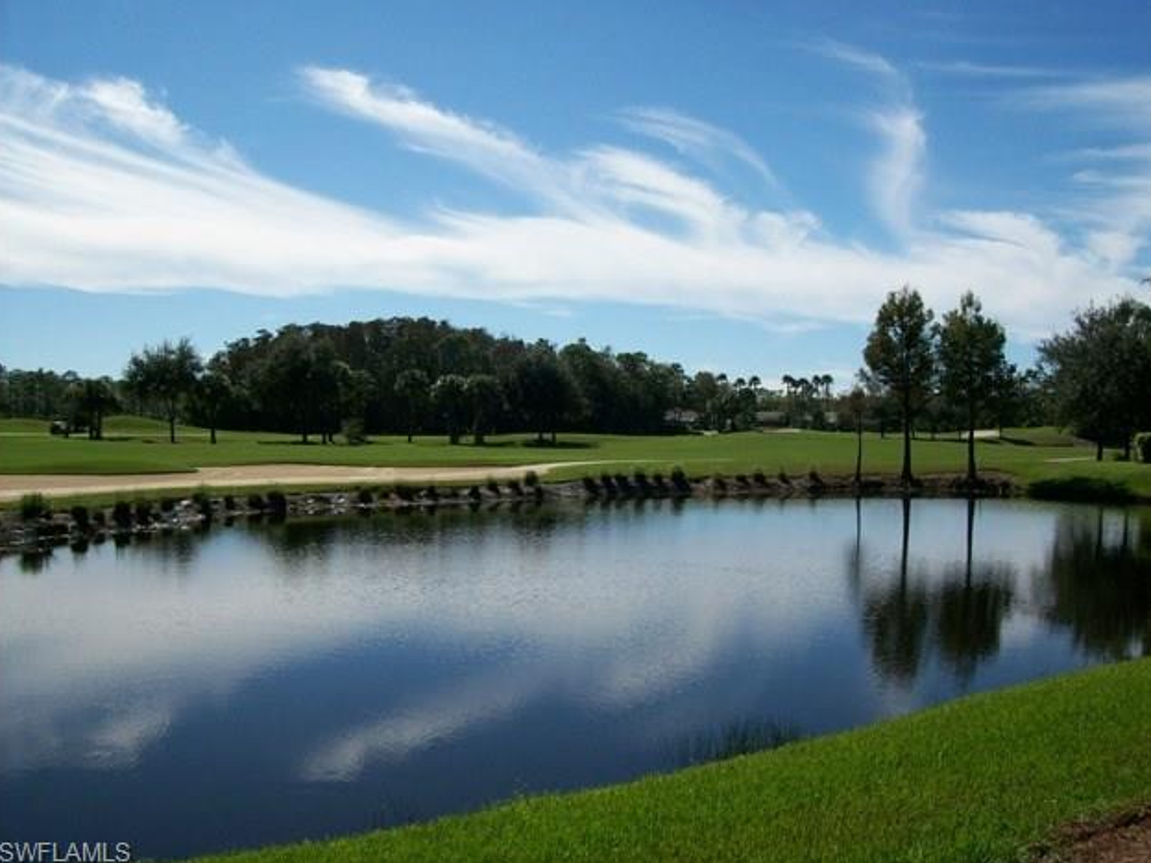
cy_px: 427
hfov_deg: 50.1
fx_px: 1230
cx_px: 586
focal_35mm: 37
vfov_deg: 38.7
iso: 80
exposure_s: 1/943
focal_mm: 6
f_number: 4.8
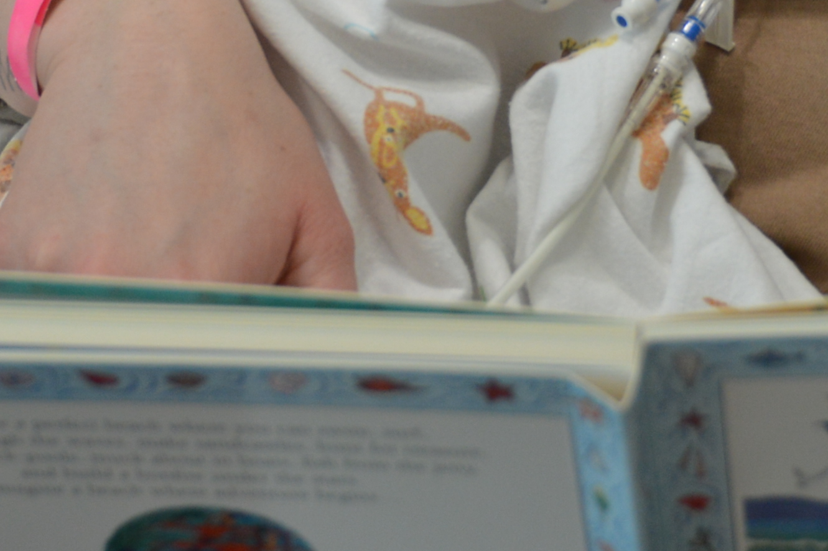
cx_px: 503
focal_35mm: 183
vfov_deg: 7.4
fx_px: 4205
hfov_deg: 11.2
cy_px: -294
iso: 400
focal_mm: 36
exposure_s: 1/100
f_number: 5
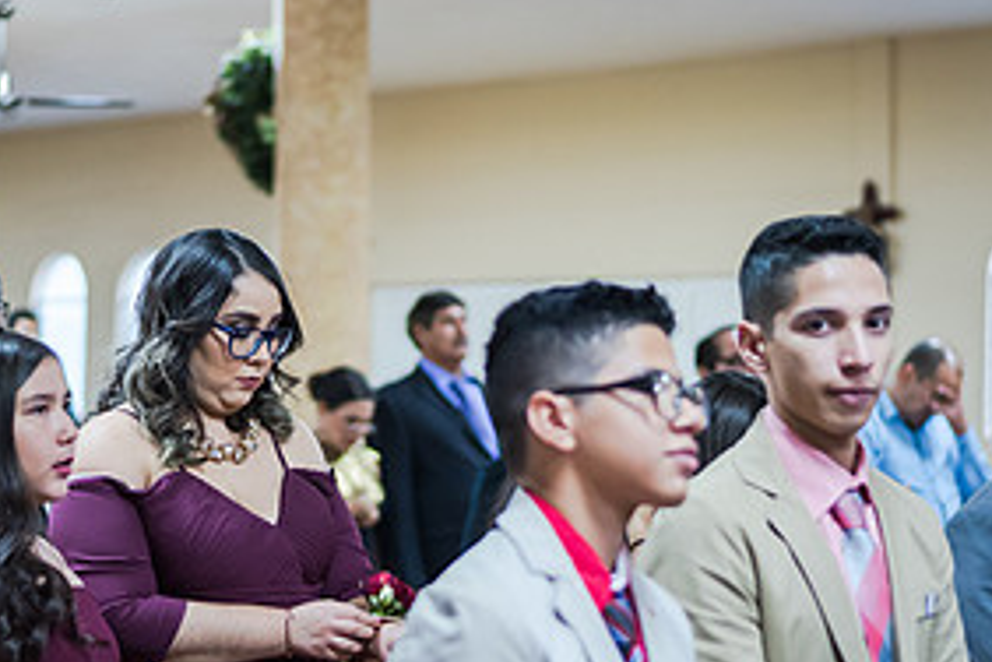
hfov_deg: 19.8
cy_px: 449
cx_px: 412
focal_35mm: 103
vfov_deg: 13.3
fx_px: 2838
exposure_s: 1/160
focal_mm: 50
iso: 1600
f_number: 1.8
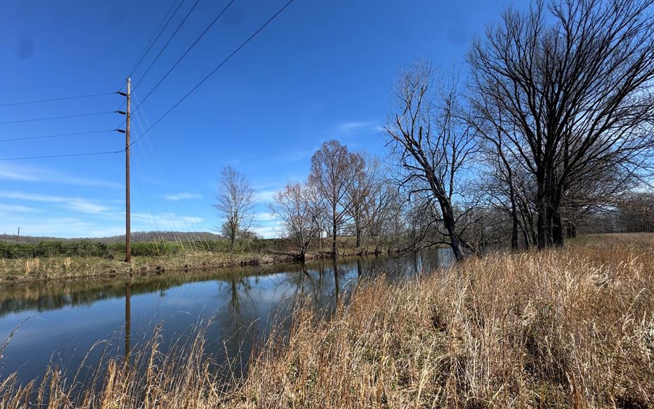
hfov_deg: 101.5
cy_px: 231
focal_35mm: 15
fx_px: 267
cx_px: 325
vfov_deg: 74.4
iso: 50
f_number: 2.2
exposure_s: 1/1536
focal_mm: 2.22
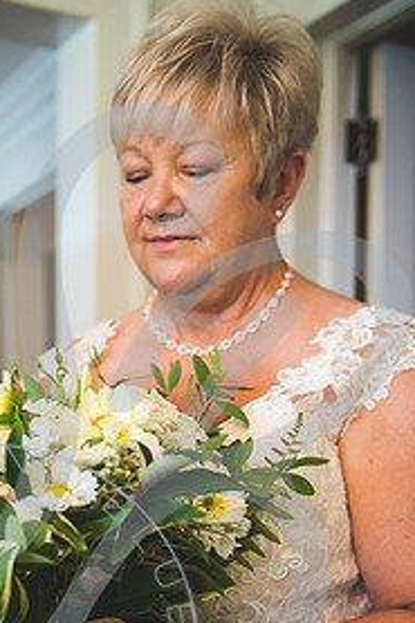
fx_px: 952
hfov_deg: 24.3
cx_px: 92
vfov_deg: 35.3
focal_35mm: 55
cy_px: 482
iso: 1250
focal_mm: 34
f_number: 2.8
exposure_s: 1/125
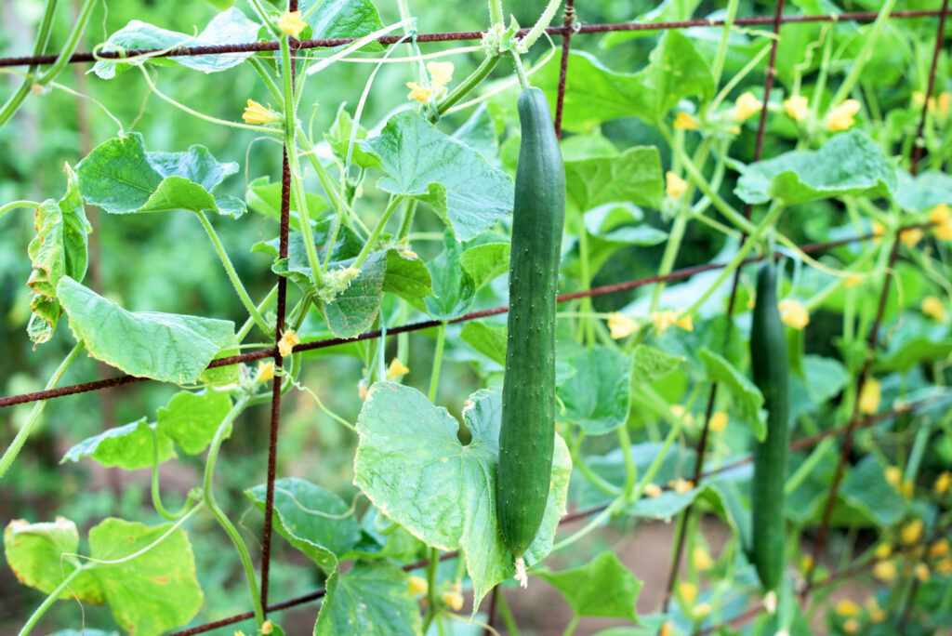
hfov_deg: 39.6
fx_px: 1323
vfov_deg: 27.0
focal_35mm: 50
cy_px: 318
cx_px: 476
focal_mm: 50
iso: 250
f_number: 2.8
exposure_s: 1/160
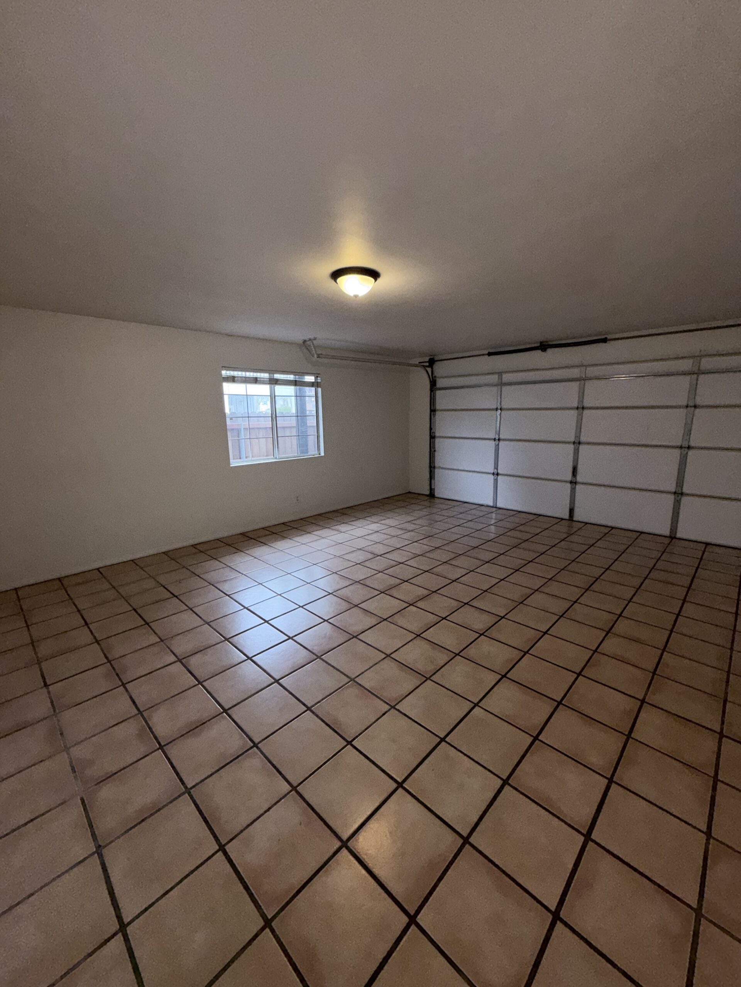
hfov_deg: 85.7
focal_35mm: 14
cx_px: 370
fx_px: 400
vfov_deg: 102.1
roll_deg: +1.2
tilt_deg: -10.5
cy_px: 494
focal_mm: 2.22
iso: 80
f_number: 2.2
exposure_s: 1/60
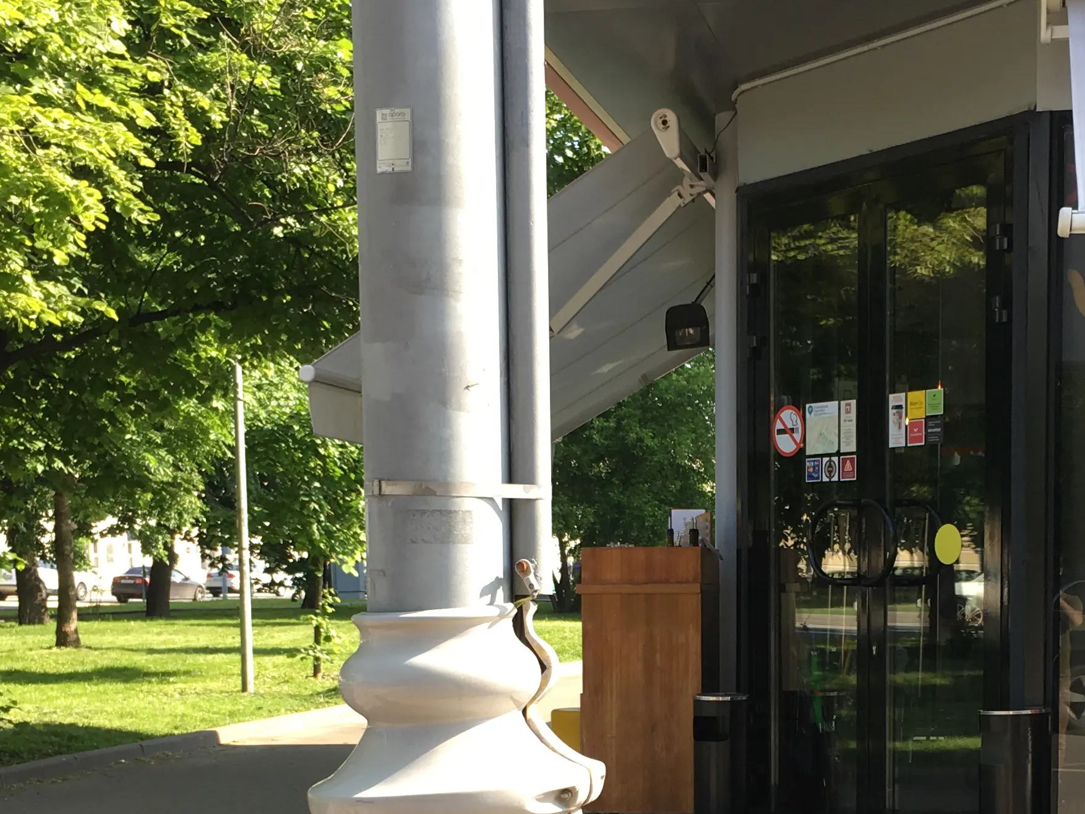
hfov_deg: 29.1
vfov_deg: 21.6
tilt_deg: -4.8
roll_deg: -0.2
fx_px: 2069
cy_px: 774
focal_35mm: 66
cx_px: 776
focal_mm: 4.15
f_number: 2.2
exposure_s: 1/254
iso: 25
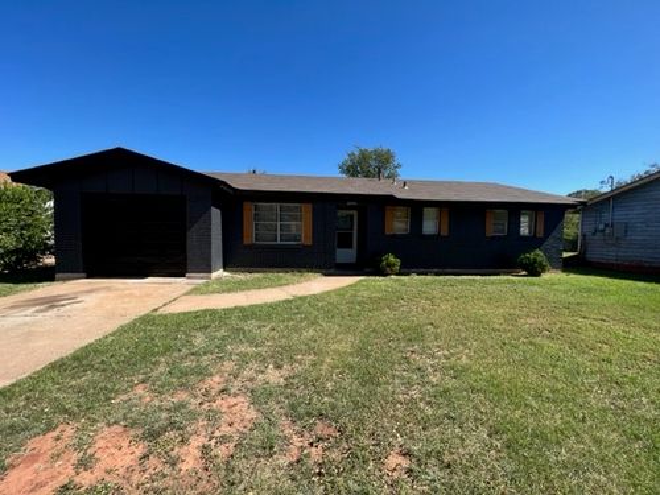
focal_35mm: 13
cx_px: 330
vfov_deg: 89.9
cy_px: 248
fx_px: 248
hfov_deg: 106.2
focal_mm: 1.57
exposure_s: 1/968
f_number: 1.8
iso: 32
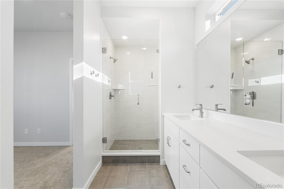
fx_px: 130
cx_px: 142
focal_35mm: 16
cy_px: 94
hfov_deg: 95.0
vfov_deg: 72.0
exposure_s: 1/8
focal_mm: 16.5
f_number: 8
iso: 160
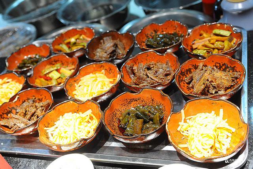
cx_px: 126
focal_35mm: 48
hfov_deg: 41.1
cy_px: 84
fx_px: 337
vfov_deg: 28.0
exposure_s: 1/100
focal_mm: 48
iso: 3200
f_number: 5.6
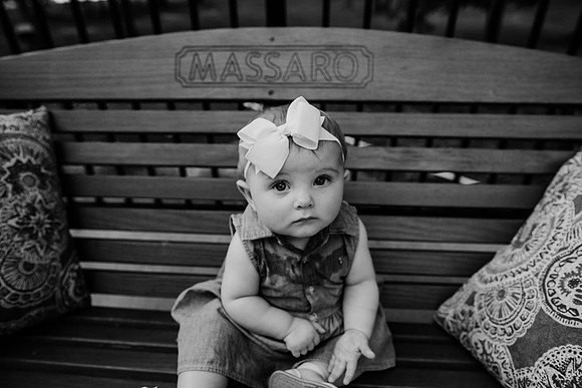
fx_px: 388
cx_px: 291
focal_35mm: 24
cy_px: 194
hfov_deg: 73.7
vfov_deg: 53.2
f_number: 3.5
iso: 500
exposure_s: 1/800
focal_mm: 24
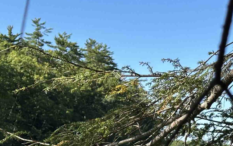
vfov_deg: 9.9
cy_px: 174
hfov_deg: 15.5
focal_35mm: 131
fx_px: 832
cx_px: 264
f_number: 1.78
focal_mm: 6.86
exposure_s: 1/1517
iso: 64
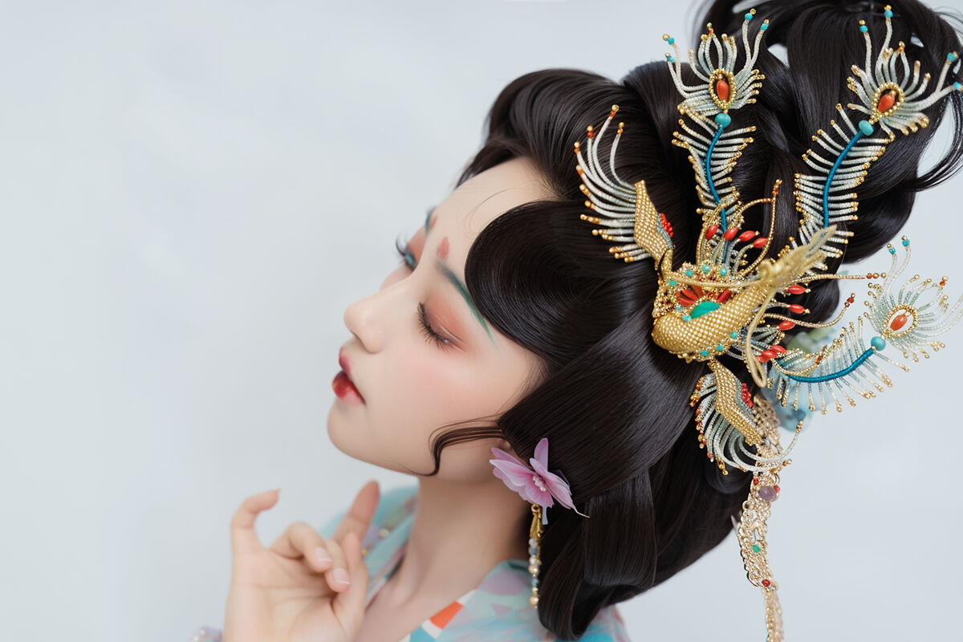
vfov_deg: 27.0
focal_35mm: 50
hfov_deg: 39.6
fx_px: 1337
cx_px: 482
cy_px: 321
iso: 100
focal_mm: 50
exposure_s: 1/125
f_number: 2.8
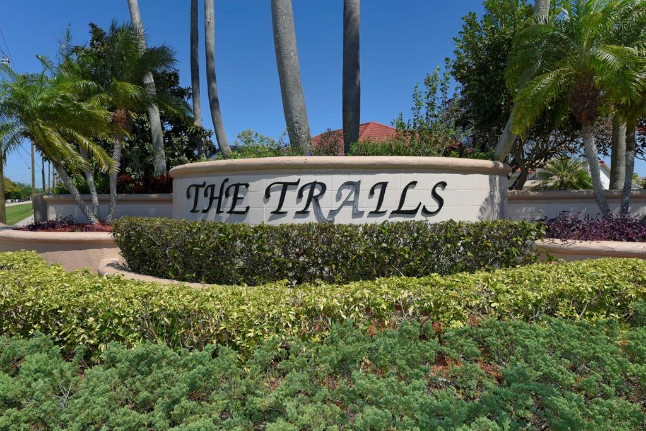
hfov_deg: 73.7
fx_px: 431
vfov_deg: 53.1
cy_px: 216
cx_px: 323
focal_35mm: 24
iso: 64
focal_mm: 24
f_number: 7.1
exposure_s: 1/200
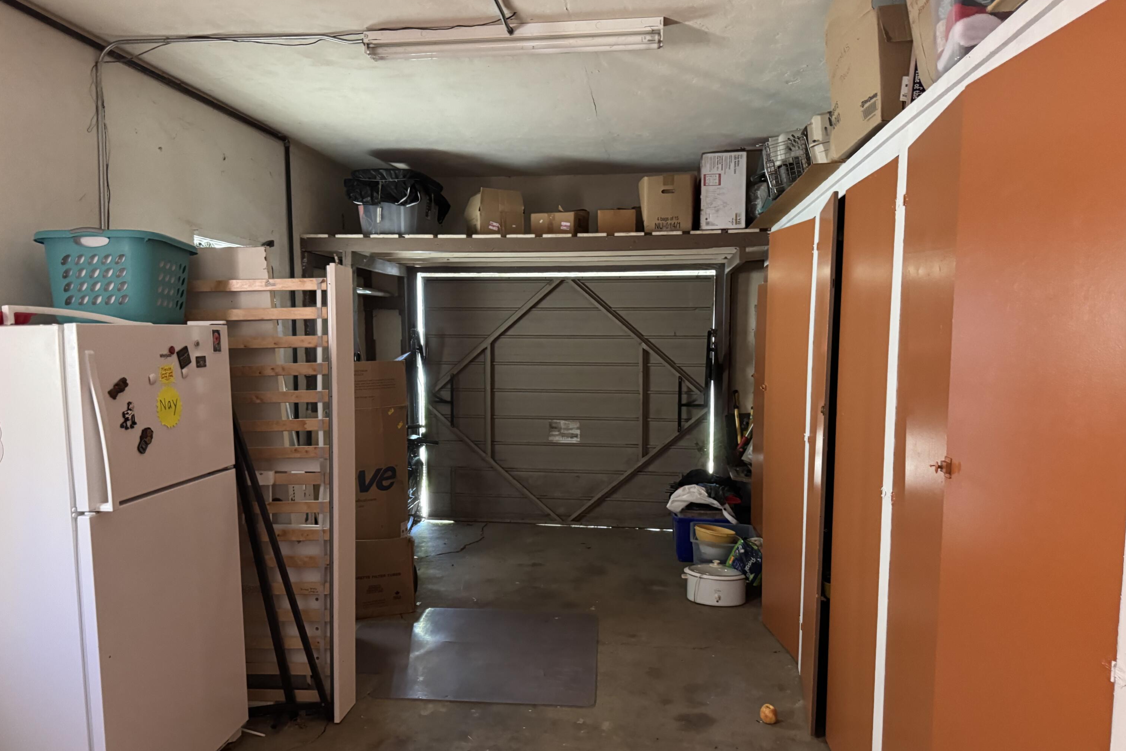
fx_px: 782
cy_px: 399
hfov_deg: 71.5
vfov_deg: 51.3
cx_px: 563
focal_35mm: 25
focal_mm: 6.76
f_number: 1.78
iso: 800
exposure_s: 1/43
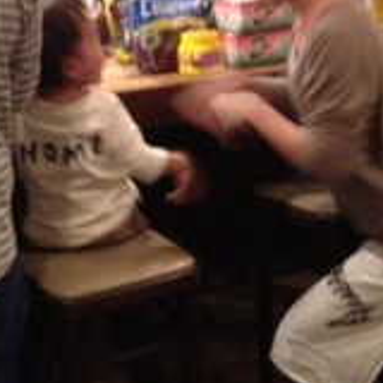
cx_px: 237
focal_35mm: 87
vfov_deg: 19.5
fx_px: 1089
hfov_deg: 19.9
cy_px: 19
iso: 400
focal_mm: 4.28
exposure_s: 1/15
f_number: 2.4
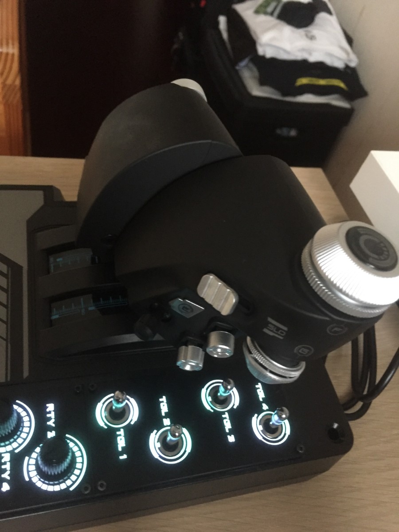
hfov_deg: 48.2
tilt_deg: -48.4
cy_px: 266
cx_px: 200
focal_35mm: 29
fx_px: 446
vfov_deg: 61.7
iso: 320
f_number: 2.2
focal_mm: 4.15
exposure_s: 1/17
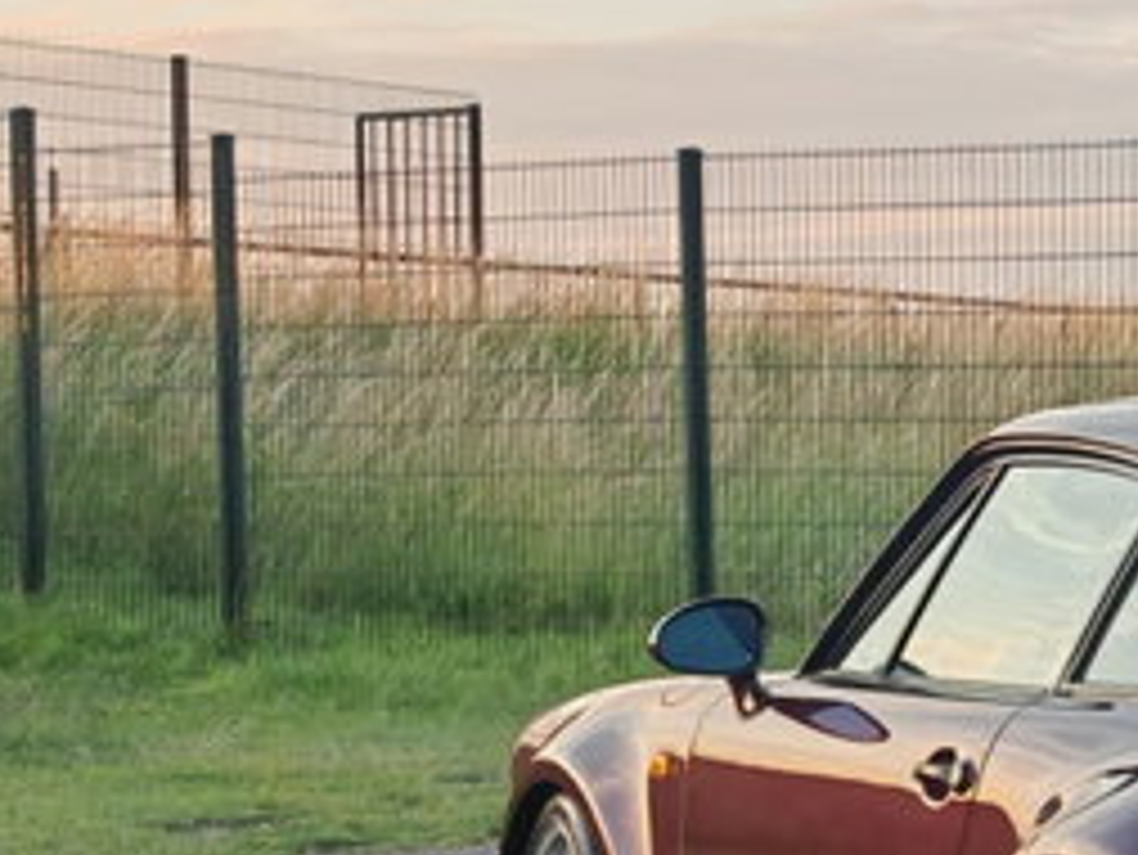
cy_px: 855
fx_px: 5197
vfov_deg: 9.3
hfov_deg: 12.1
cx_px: 1502
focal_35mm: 158
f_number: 1.6
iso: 50
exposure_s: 1/220
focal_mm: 5.4
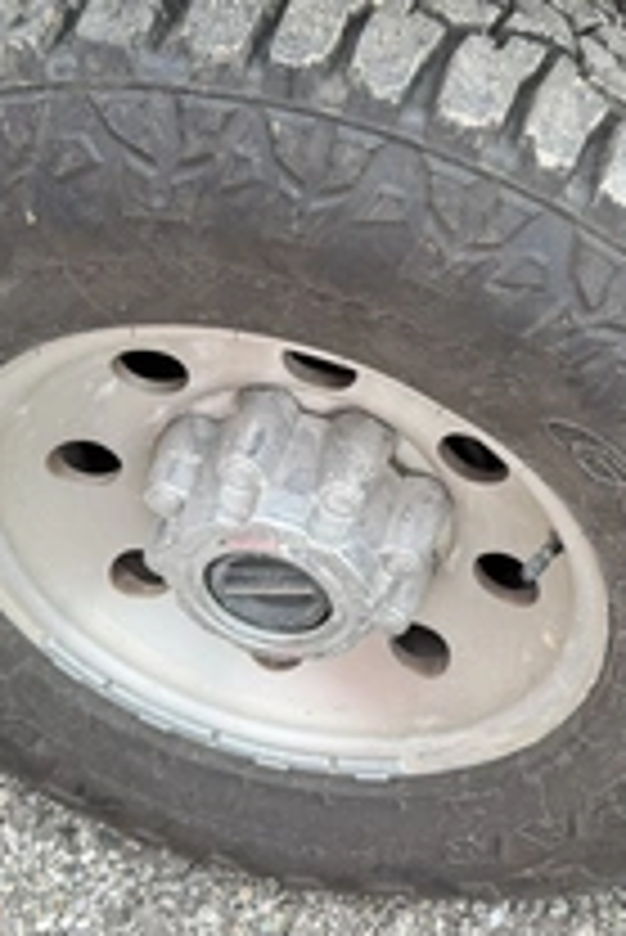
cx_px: 432
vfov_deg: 40.8
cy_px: 351
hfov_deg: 27.9
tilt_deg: -48.3
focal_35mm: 48
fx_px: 1250
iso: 64
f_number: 1.78
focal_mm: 6.76
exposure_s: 1/176
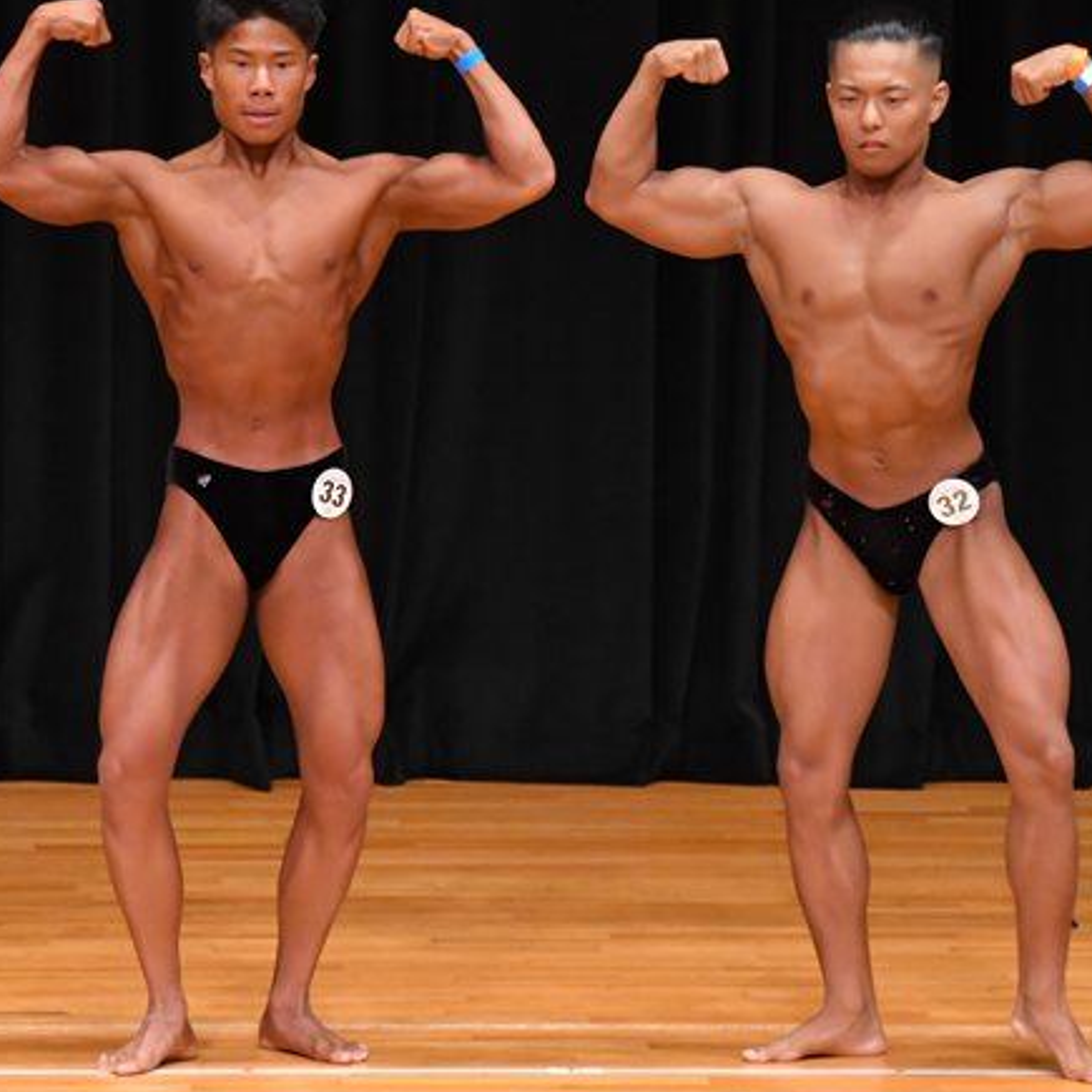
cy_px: 467
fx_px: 15383
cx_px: 478
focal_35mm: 431
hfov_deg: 4.1
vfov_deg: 4.1
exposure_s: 1/400
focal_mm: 190
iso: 4000
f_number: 5.6
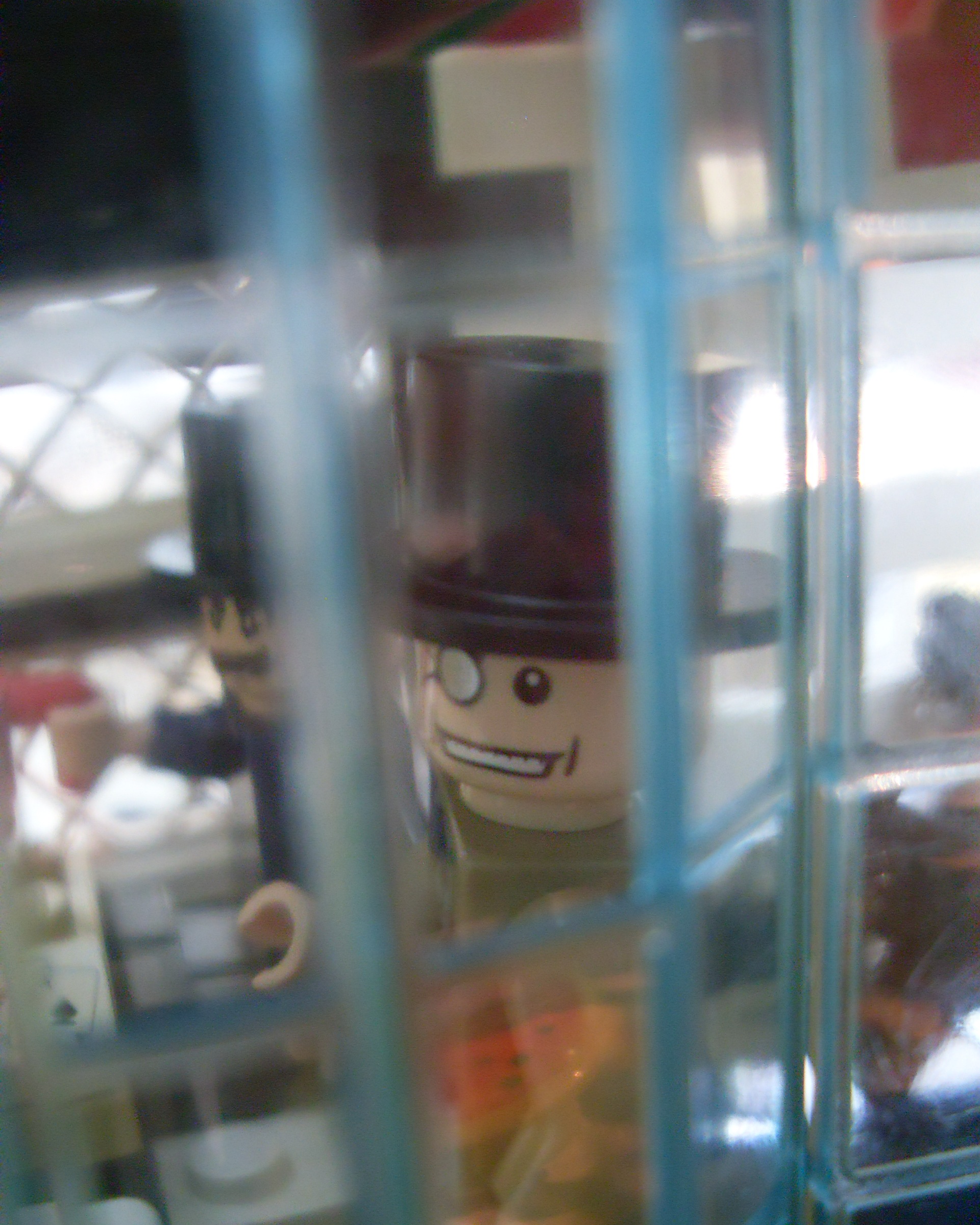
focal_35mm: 39
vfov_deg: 46.8
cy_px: 642
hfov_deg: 38.2
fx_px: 1414
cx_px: 496
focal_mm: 6.3
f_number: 2.8
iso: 200
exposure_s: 1/3
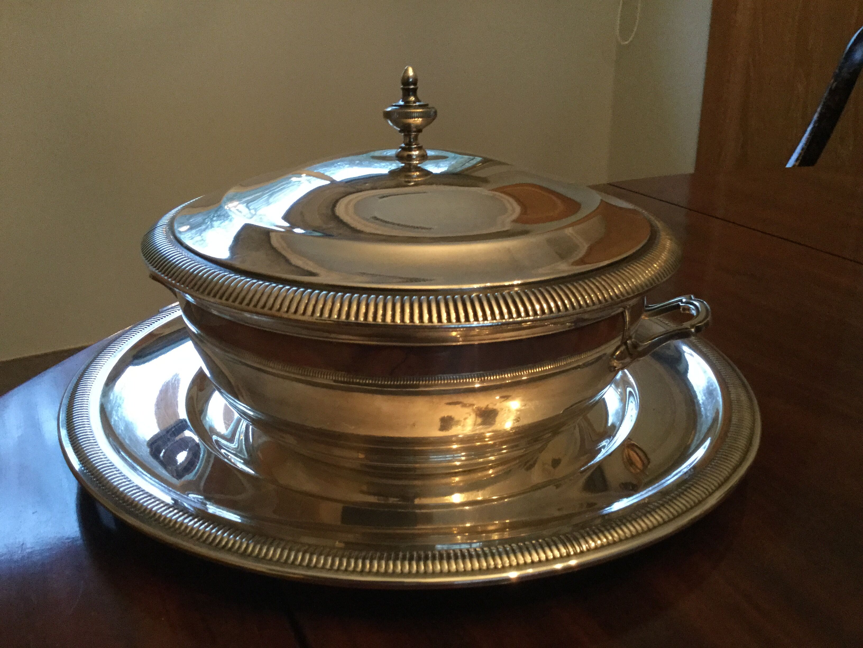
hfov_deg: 58.4
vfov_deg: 45.4
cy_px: 324
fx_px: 773
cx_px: 432
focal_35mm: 31
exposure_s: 1/33
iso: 200
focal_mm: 3.3
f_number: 2.4
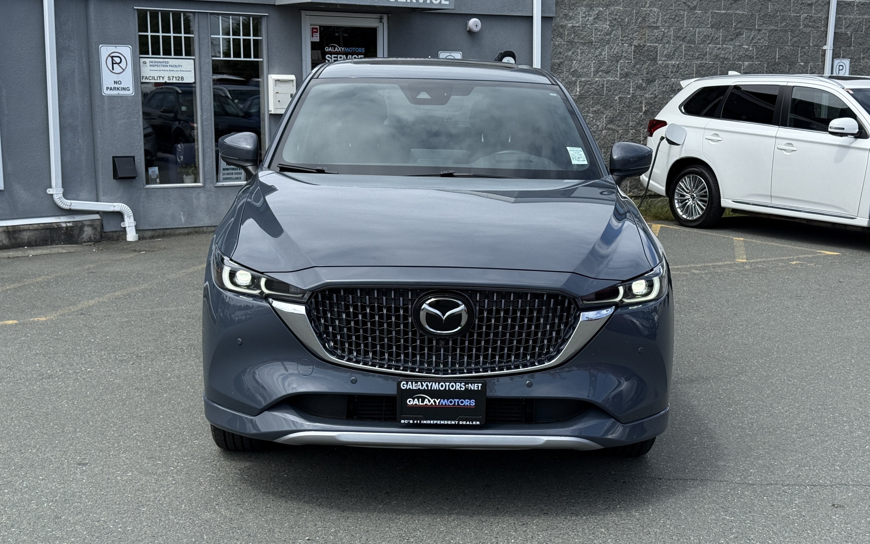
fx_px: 1209
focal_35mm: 51
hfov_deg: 39.6
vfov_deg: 25.3
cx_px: 435
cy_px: 320
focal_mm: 6.76
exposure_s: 1/4587
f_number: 1.78
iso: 80
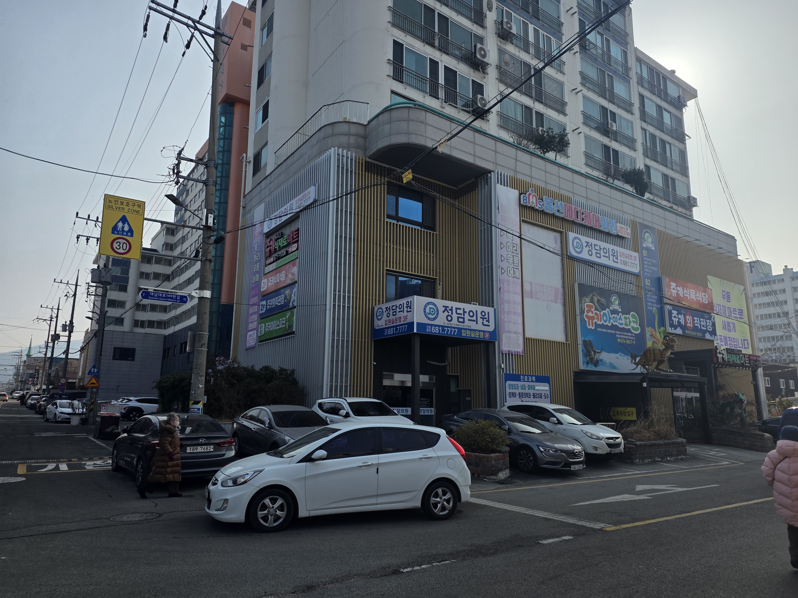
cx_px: 399
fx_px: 530
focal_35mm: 23
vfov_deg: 58.9
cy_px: 299
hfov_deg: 73.9
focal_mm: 6.3
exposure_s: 1/7944
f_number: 1.7
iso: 50
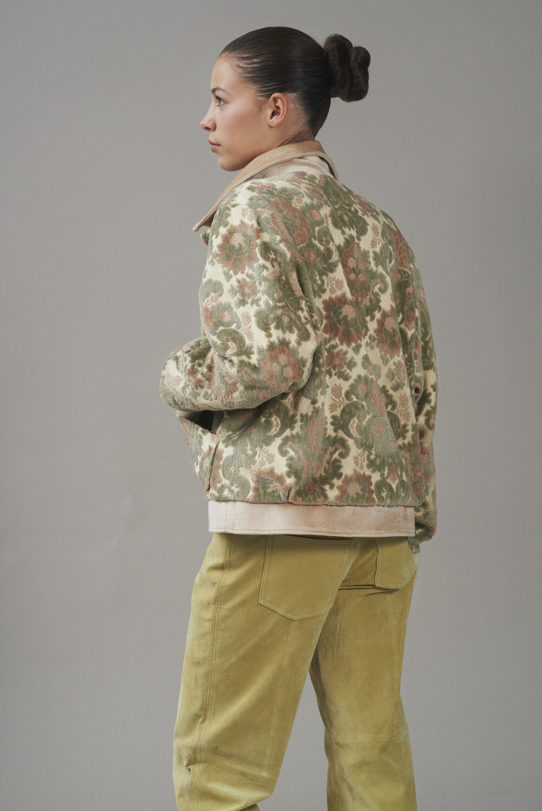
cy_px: 406
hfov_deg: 13.1
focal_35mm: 105
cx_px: 271
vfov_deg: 19.4
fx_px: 2369
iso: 200
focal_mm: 105
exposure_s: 1/160
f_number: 11
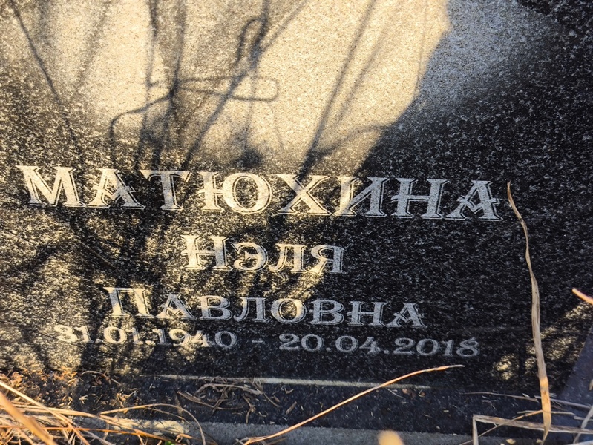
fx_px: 857
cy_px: 222
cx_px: 296
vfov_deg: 29.1
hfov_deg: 38.2
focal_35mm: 50
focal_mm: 4.71
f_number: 1.7
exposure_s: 1/240
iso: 50
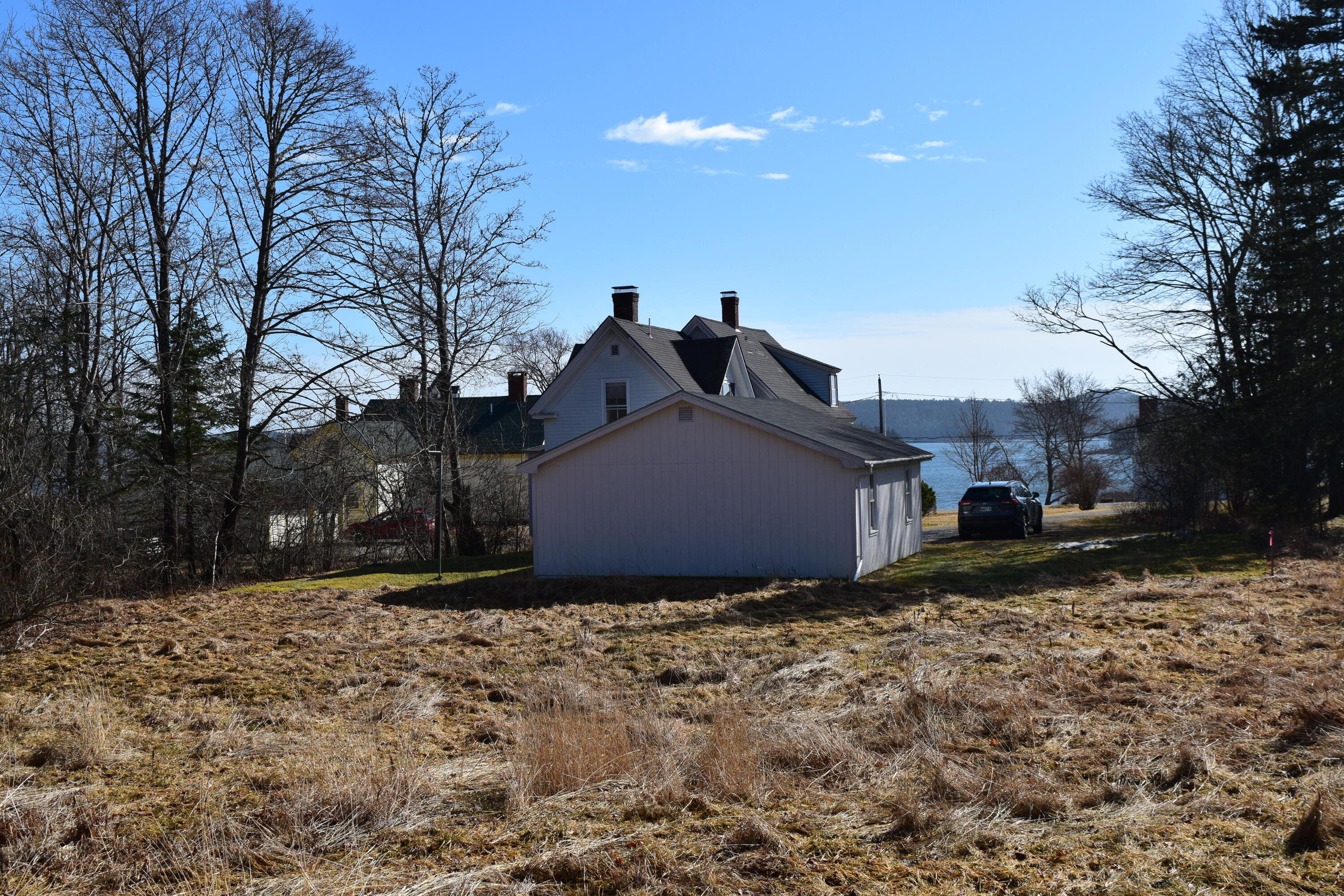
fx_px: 1456
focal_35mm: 39
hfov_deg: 49.6
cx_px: 672
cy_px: 448
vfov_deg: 34.2
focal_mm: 26
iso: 200
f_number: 11
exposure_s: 1/640
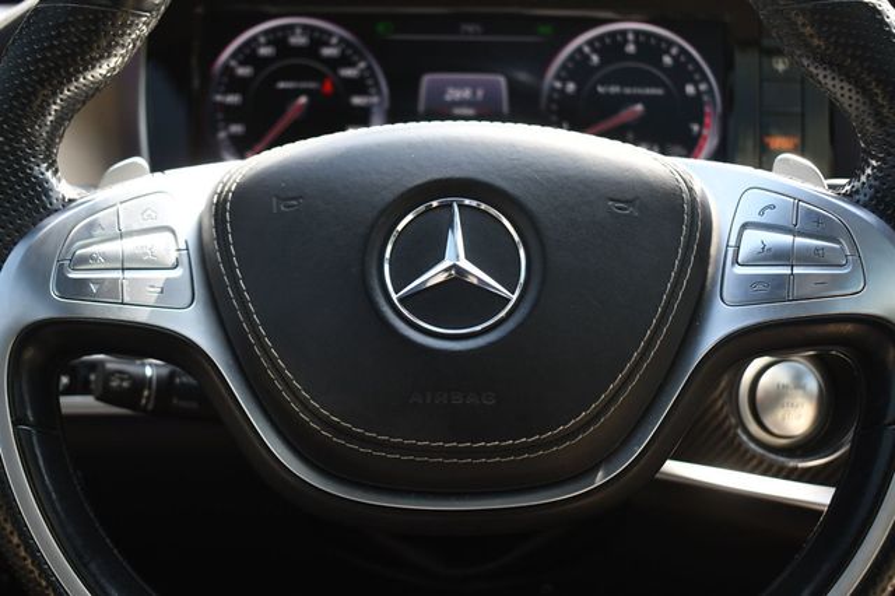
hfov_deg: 38.9
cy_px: 298
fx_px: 1267
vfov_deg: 26.5
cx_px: 448
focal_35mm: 51
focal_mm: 34
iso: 560
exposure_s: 1/250
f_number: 4.5
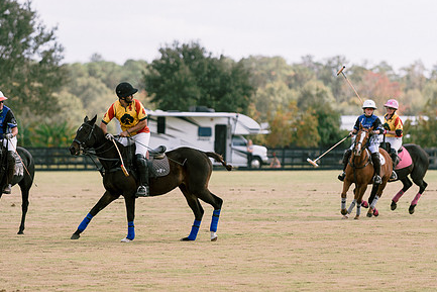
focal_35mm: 201
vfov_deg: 6.8
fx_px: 2441
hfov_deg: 10.2
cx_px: 155
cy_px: 168
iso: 200
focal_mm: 150
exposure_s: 1/2000
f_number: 3.5
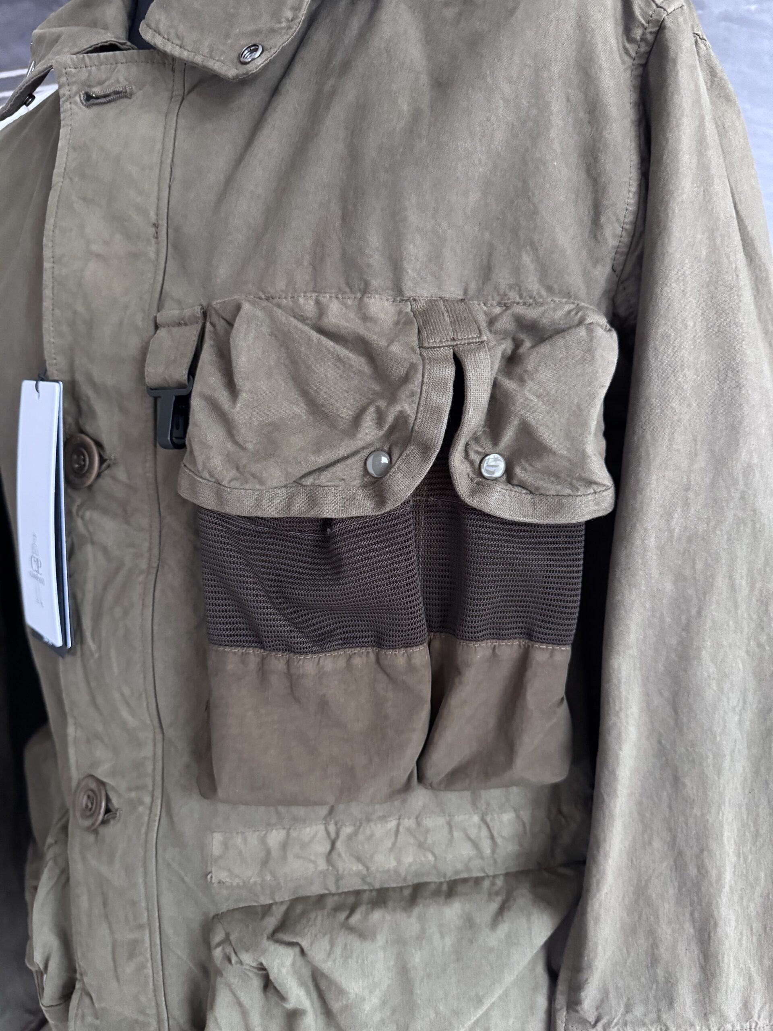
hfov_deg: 56.8
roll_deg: +1.4
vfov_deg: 71.6
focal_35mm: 24
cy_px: 516
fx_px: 715
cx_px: 386
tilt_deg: -11.6
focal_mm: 6.76
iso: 1000
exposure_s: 1/38
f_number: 1.78
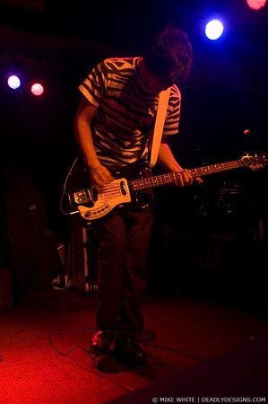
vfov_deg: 62.0
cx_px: 134
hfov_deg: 43.5
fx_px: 336
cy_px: 202
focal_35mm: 30
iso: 800
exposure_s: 1/40
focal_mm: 20
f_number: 2.8
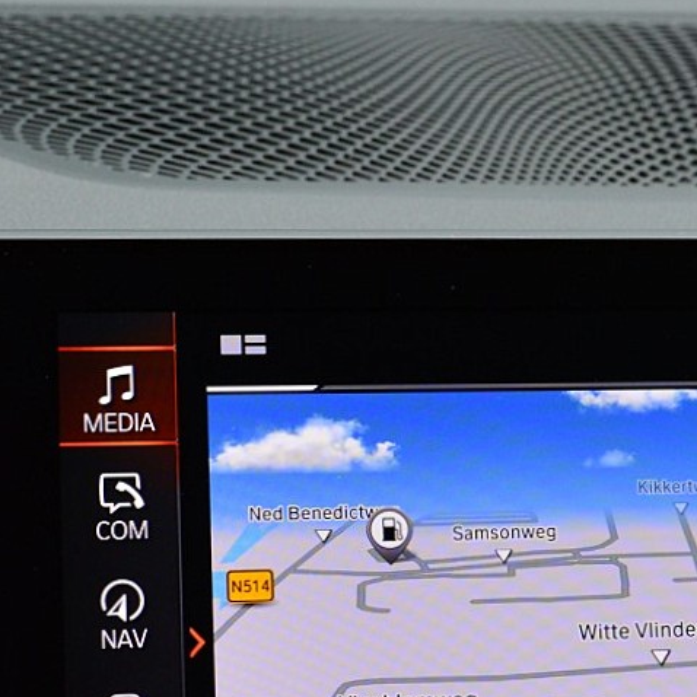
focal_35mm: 125
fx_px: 2858
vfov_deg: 13.9
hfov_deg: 13.7
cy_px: 474
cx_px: 669
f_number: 8
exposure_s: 1/60
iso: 400
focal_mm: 29
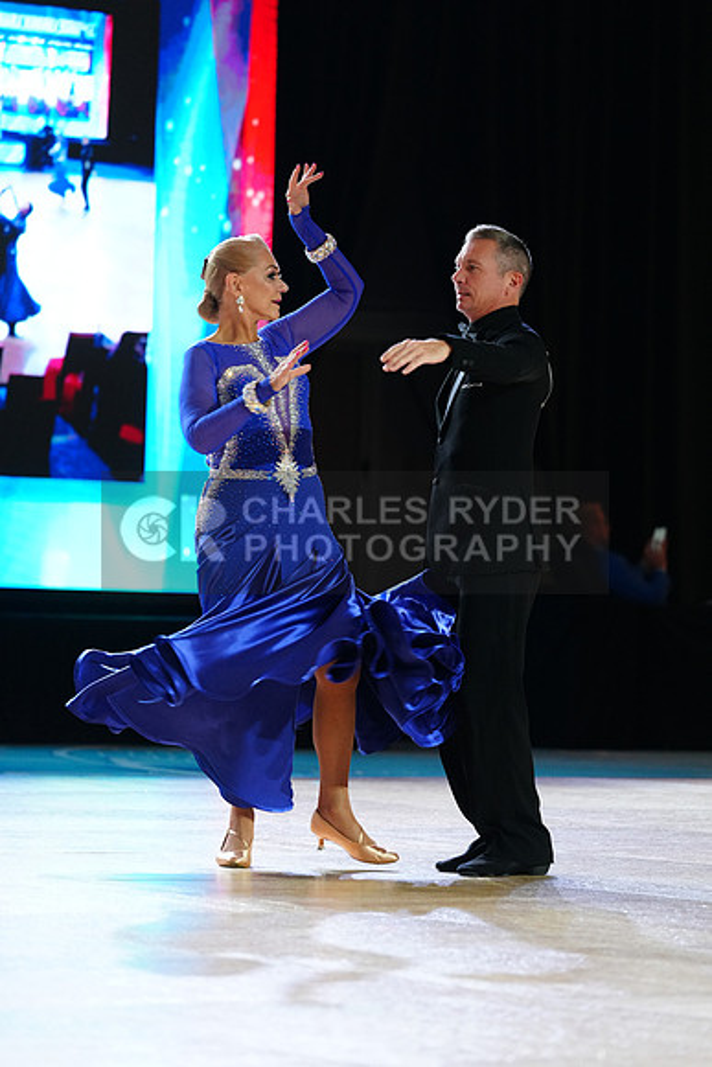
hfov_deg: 7.3
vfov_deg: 11.0
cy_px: 534
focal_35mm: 187
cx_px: 356
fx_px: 5544
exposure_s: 1/250
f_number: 4
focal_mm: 187
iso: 2500
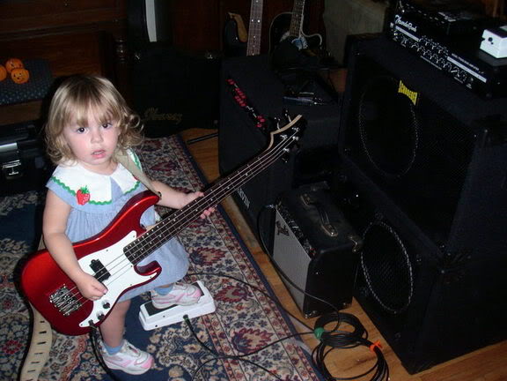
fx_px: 557
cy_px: 190
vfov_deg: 37.7
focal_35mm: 38
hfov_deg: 49.0
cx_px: 254
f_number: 2.8
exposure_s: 1/50
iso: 160
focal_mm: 6
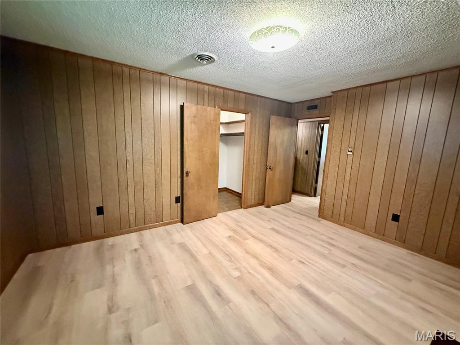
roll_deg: -1.7
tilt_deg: -8.1
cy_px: 172
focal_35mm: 14
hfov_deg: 102.1
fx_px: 186
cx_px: 230
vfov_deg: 85.7
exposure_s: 1/40
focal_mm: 2.22
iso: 1000
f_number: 2.2
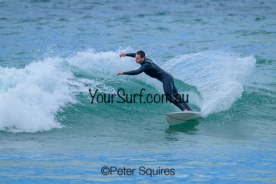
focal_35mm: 642
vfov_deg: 2.1
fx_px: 4922
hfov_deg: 3.2
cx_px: 147
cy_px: 89
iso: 400
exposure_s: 1/2000
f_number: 8
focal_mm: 560
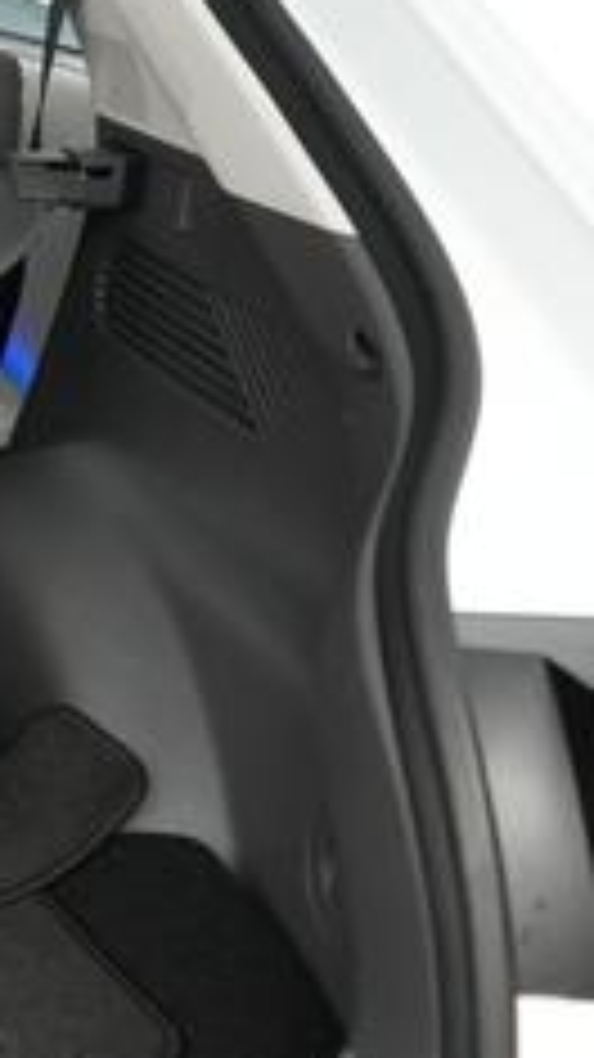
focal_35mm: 77
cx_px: -774
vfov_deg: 27.5
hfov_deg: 12.6
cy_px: 500
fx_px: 2158
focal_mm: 27
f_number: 2.8
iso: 3200
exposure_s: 1/160
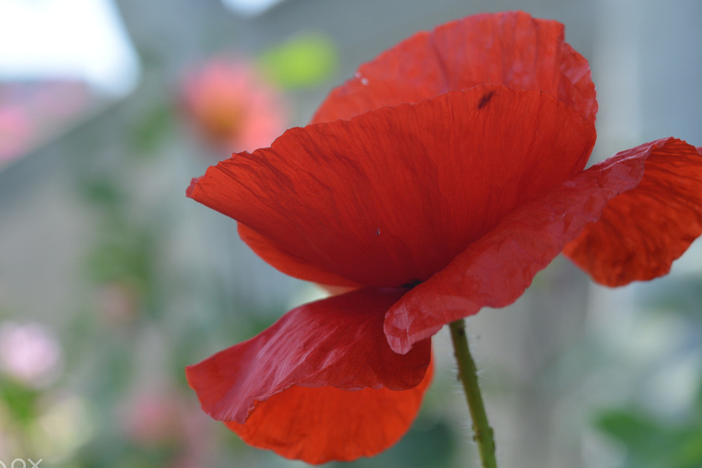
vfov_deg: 11.5
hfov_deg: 17.2
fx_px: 2315
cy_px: 219
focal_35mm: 119
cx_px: 391
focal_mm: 55
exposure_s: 1/125
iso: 100
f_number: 8
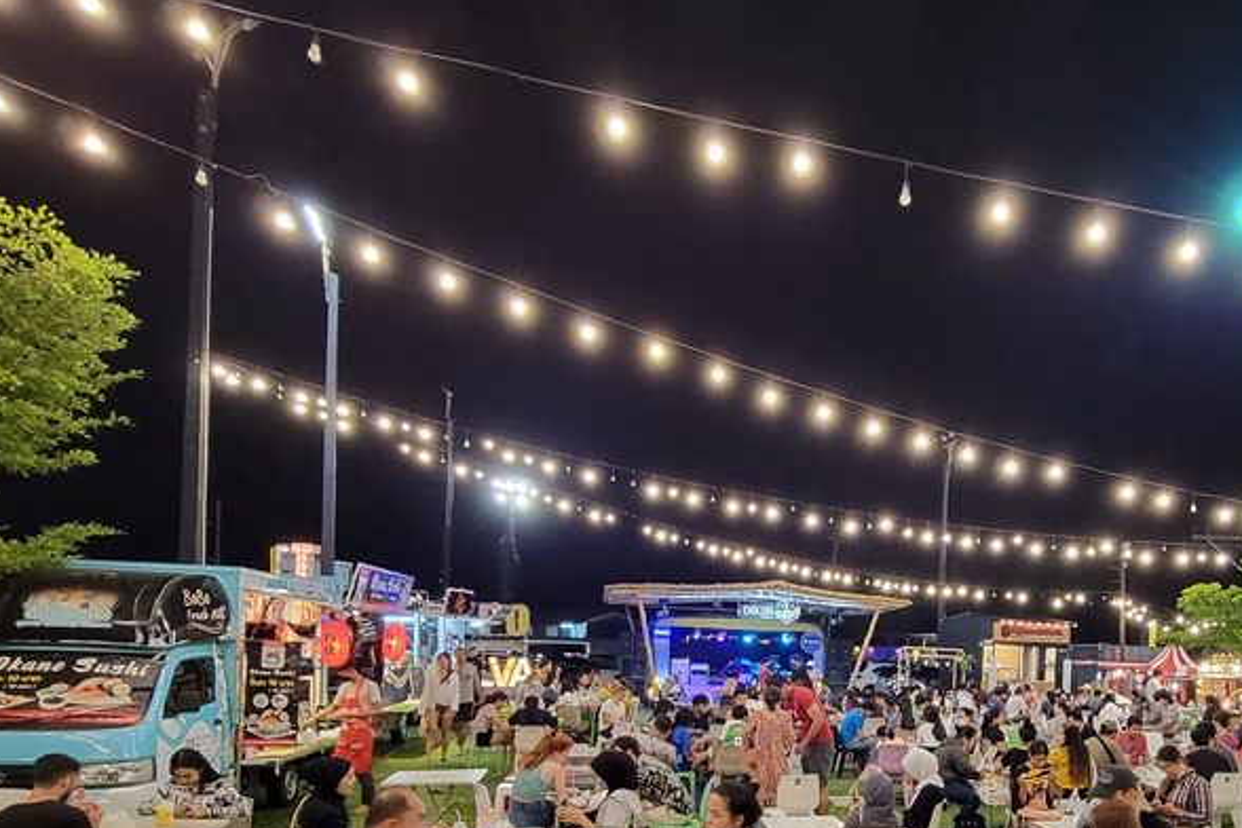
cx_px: 836
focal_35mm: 23
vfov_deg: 52.0
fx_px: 793
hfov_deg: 73.6
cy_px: 651
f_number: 2.2
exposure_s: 1/33
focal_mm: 2.2
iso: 500
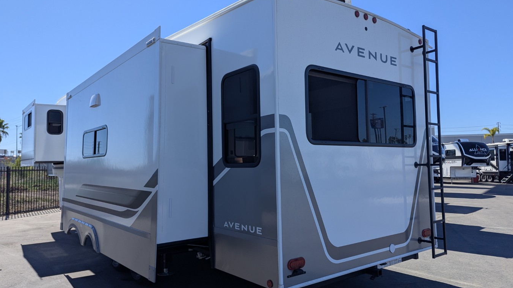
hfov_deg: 69.9
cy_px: 148
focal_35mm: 27
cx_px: 256
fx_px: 367
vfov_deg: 42.9
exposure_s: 1/2137
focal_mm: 6.81
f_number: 1.85
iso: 46
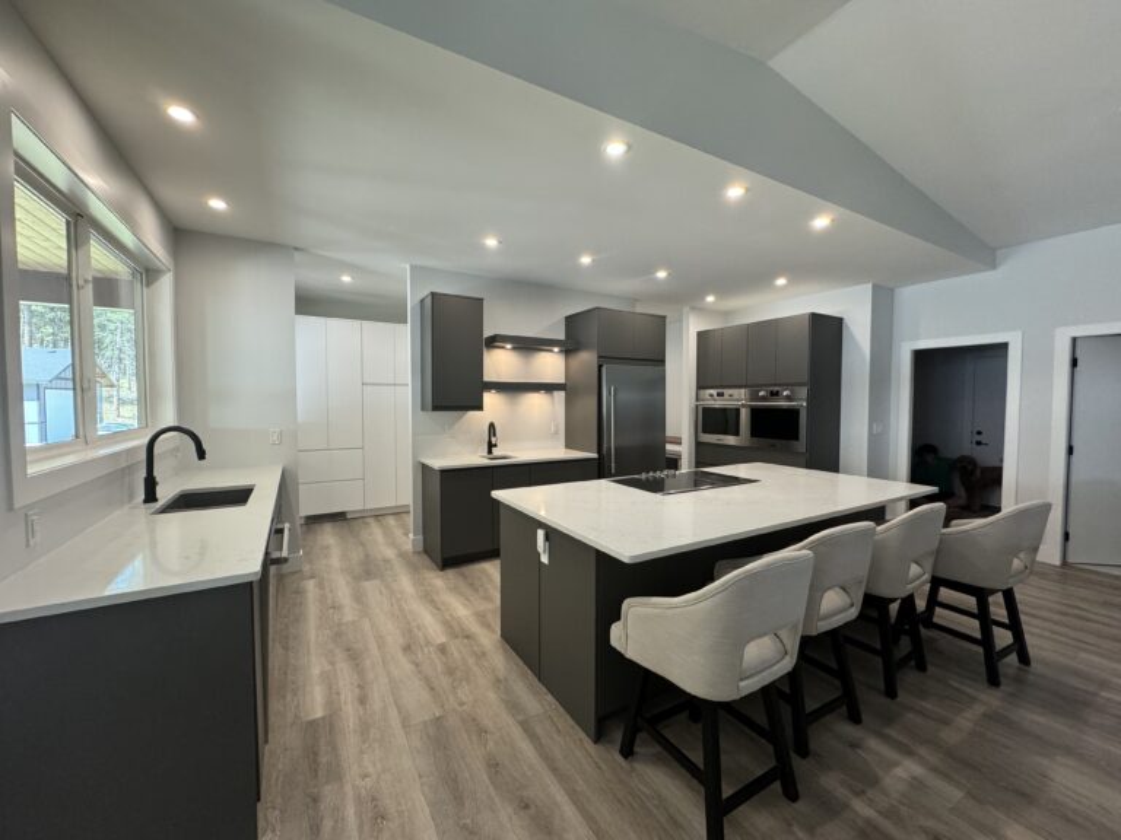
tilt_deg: -2.5
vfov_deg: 85.7
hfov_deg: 102.1
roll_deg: -0.4
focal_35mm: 14
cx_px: 560
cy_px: 420
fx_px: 453
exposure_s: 1/120
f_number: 2.2
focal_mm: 2.22
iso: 250
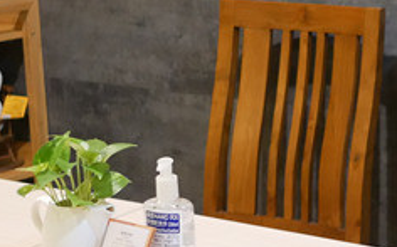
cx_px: 419
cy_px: 158
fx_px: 1459
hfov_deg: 15.2
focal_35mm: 135
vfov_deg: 9.7
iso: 1000
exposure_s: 1/60
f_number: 1.7
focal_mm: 15
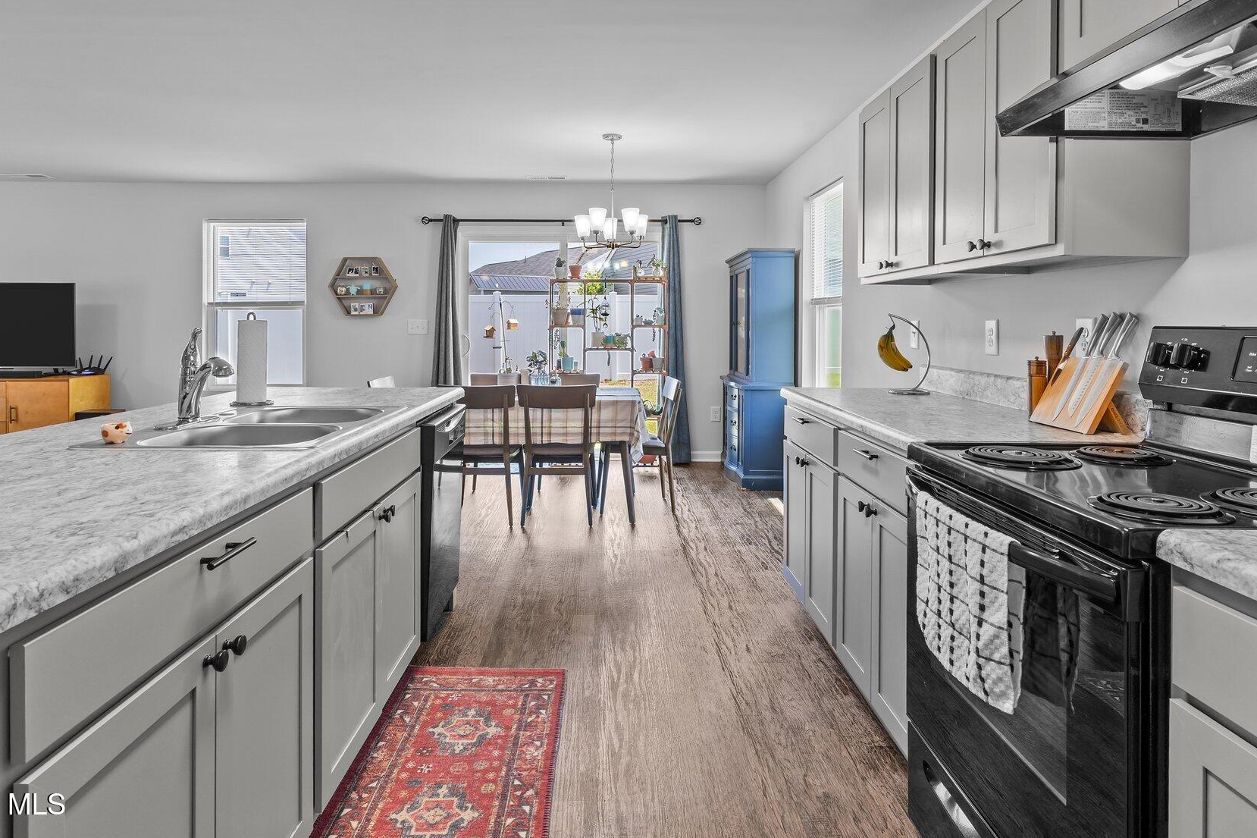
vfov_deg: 59.0
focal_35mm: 21
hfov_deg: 81.2
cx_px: 621
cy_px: 334
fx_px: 733
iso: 125
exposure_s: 1/1.67
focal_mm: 17
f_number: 10
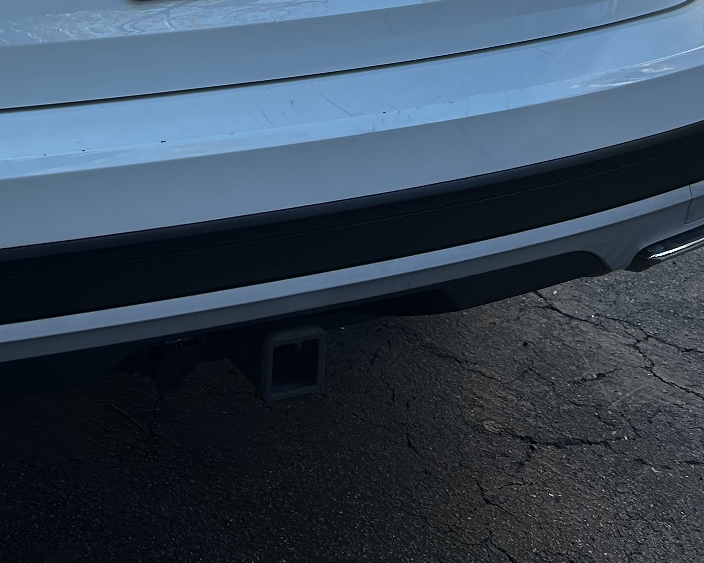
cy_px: -171
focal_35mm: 73
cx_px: 52
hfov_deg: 25.2
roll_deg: +1.0
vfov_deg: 19.3
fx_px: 1521
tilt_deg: -11.3
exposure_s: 1/567
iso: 50
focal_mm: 5.7
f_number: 1.5
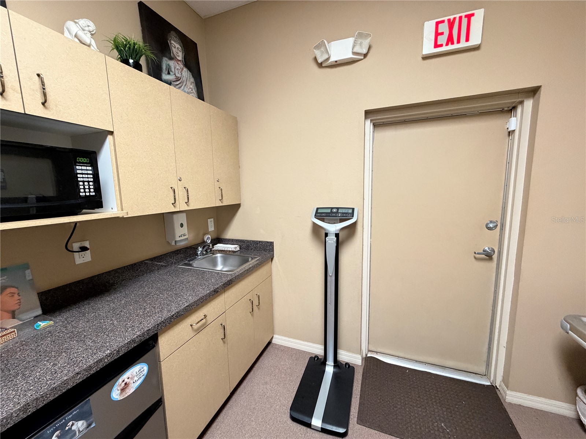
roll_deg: +0.9
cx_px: 293
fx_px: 237
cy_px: 220
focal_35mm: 14
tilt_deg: -7.5
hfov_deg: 102.1
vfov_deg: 85.7
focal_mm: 2.22
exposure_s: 1/60
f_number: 2.2
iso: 400
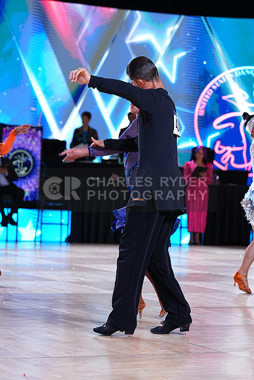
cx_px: 127
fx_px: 1206
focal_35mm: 114
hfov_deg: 12.0
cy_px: 190
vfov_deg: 17.9
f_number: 4
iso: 2000
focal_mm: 114
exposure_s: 1/500
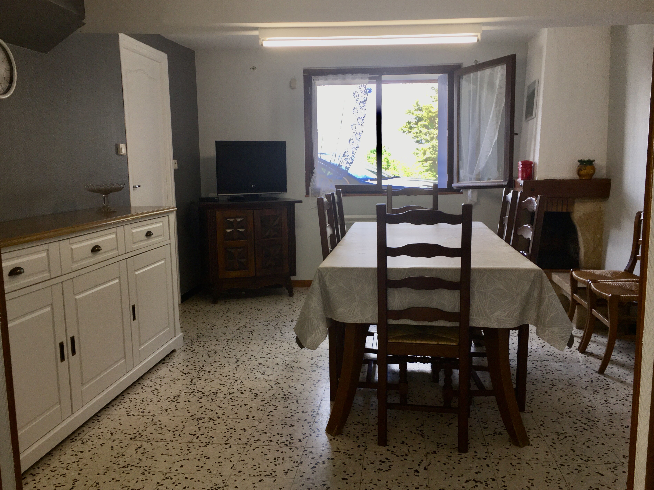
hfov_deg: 58.3
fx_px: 586
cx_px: 318
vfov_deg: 45.4
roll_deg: +0.5
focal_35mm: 31
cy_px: 251
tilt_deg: -8.8
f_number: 2.2
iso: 25
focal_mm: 4.15
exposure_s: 1/59
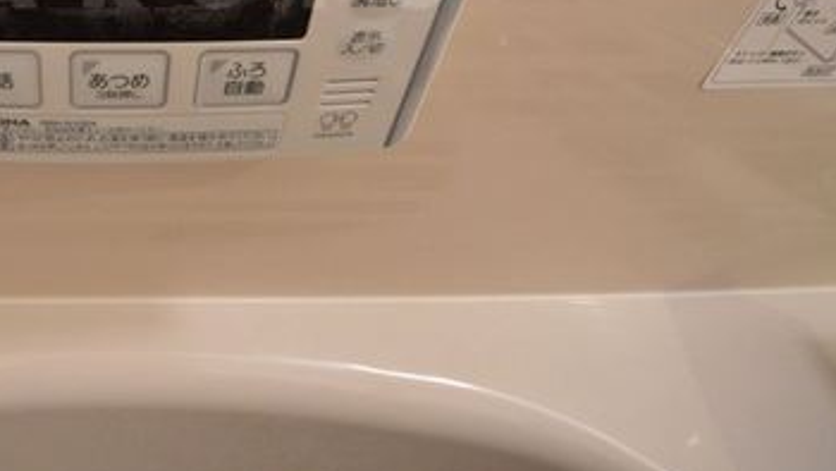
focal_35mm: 23
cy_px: -19
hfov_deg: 65.7
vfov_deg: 41.7
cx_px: 91
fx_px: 510
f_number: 4.5
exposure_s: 1/40
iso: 1600
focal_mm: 8
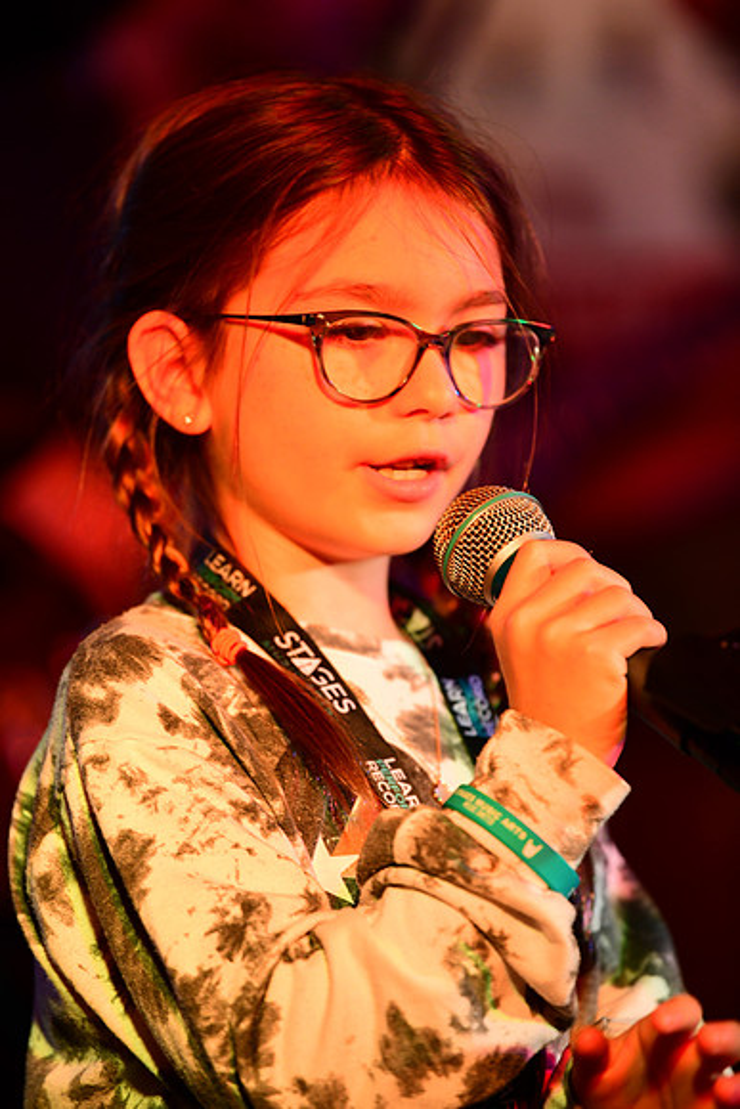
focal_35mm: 200
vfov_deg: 10.3
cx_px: 370
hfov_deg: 6.9
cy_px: 554
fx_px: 6163
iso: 1100
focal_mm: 200
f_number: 2.8
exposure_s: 1/320
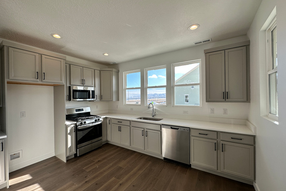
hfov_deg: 100.4
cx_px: 140
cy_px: 97
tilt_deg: -1.4
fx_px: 119
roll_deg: +0.6
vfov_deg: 77.3
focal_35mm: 15
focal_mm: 2.22
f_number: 2.2
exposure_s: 1/413
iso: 40
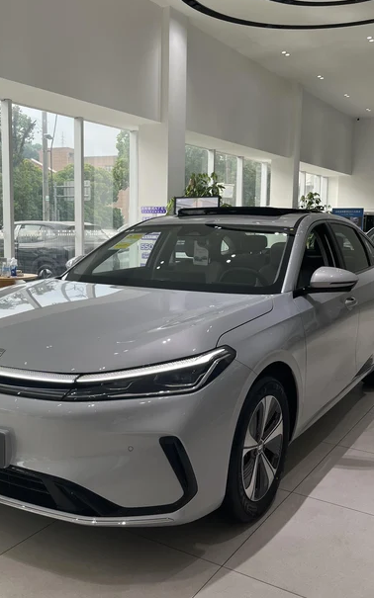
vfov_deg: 55.3
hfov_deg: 36.1
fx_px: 571
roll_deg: +0.1
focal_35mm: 35
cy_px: 290
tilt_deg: -6.4
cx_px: 145
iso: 40
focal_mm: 5.1
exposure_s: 1/221
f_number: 1.6
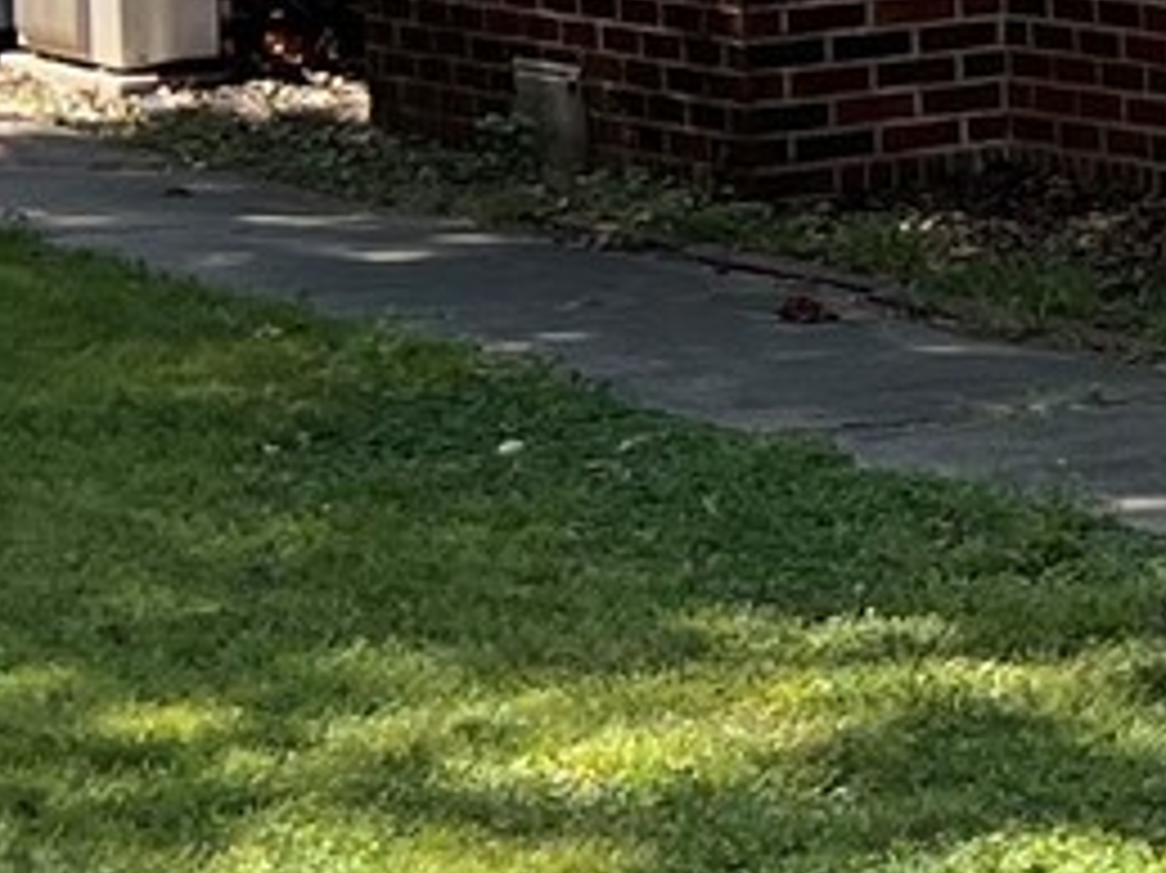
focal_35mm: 193
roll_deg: +2.1
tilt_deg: -4.8
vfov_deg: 7.6
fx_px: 6498
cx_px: 2318
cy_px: -166
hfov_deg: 9.6
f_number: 1.5
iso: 50
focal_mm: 5.7
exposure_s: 1/2632
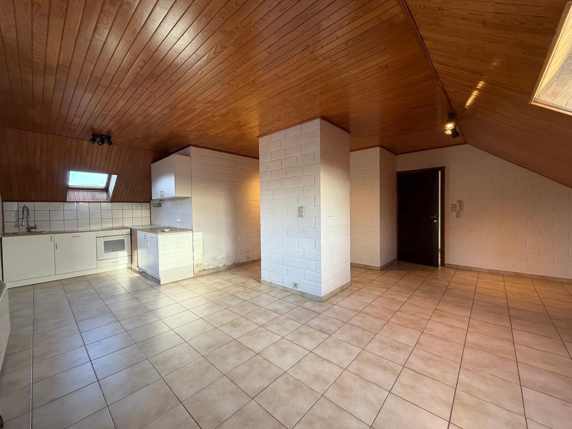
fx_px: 231
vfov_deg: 85.7
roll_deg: +1.2
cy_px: 214
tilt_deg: -1.2
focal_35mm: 14
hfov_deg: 102.1
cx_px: 286
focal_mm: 2.22
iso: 250
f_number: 2.2
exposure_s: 1/121
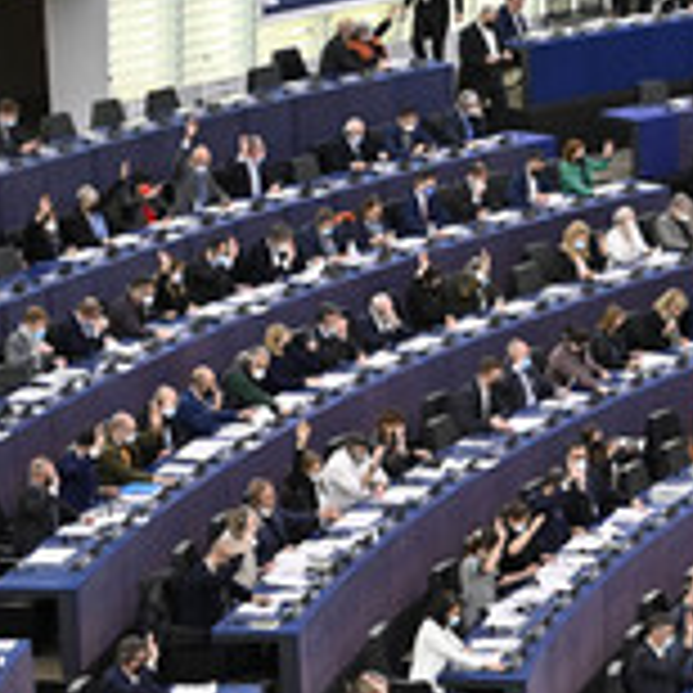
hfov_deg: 9.8
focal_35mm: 174
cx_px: 974
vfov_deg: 10.0
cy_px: 508
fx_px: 3941
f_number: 2.8
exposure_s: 1/500
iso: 1250
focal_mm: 70
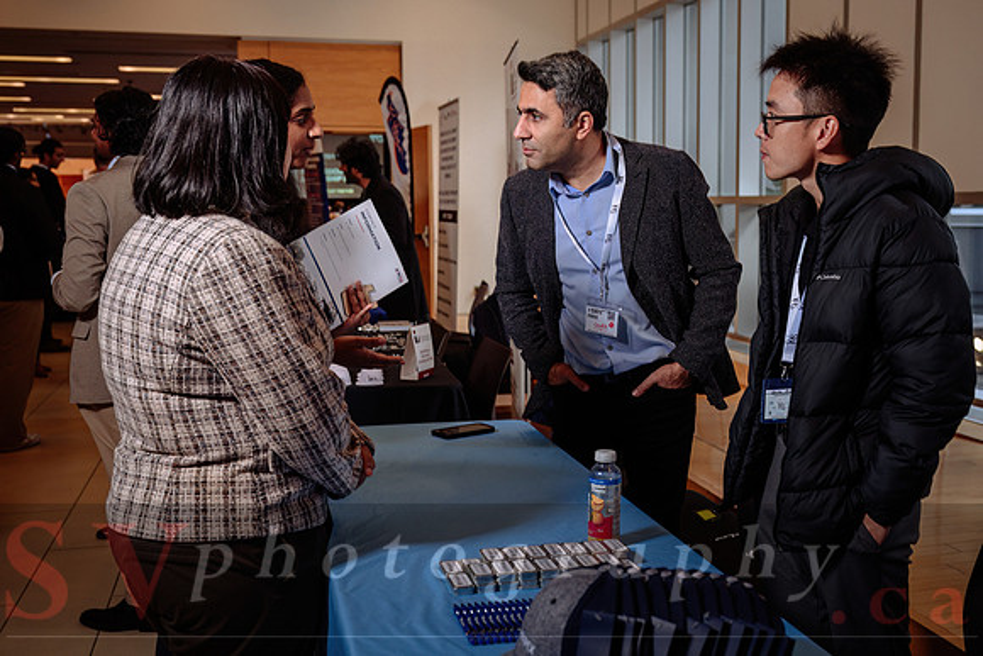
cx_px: 545
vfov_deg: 34.3
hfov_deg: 49.6
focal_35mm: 39
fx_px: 1060
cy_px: 292
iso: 500
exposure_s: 1/200
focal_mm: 35
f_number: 4.5
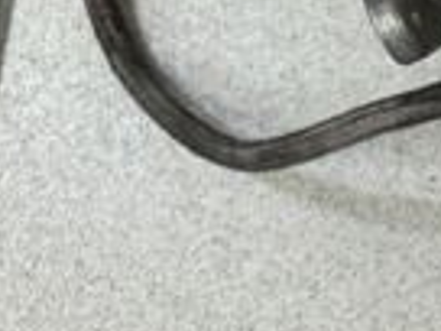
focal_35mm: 113
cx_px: 1005
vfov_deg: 13.0
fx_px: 1440
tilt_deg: -73.8
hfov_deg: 13.5
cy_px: 65
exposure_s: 1/50
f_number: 1.78
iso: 125
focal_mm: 6.76
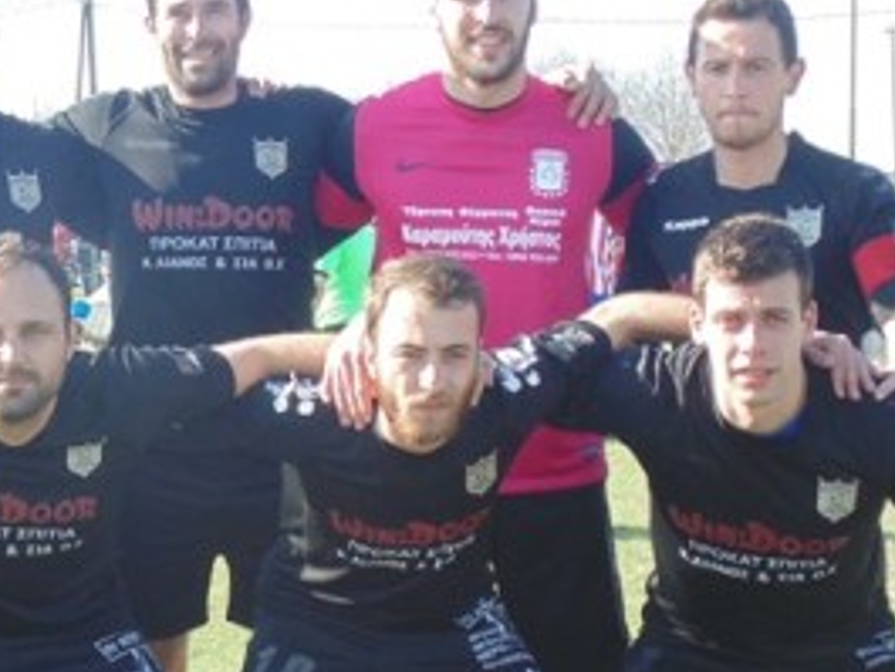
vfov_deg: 11.2
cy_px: 566
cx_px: 37
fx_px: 3414
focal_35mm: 132
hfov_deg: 14.7
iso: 80
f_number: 3.9
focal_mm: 9.5
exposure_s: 1/160
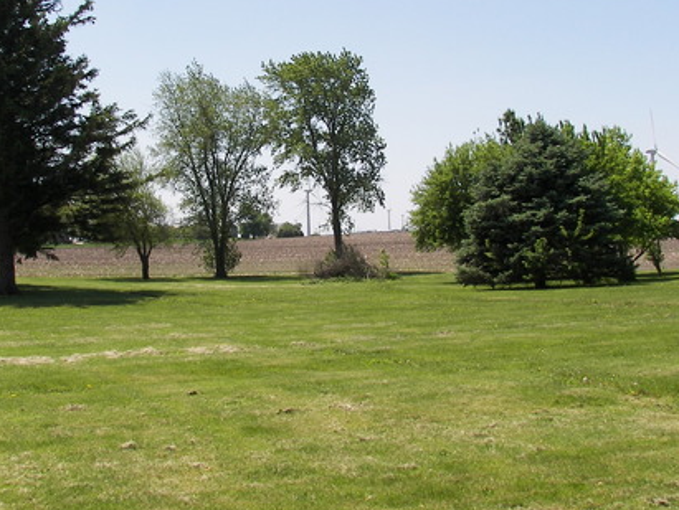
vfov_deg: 26.1
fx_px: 1099
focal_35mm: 56
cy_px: 200
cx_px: 284
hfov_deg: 34.2
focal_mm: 6
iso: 50
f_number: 4
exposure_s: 1/500
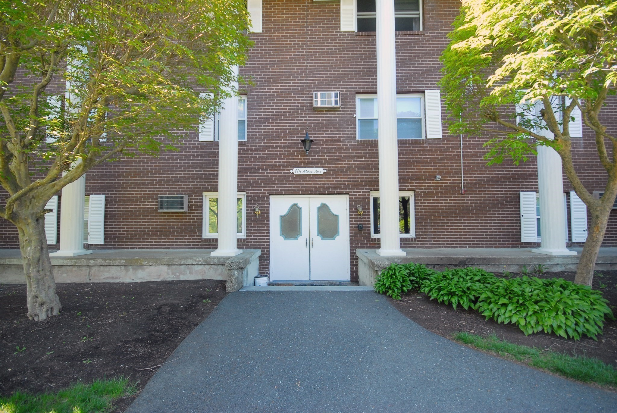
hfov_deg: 100.3
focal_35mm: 15
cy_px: 206
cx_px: 308
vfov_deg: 77.5
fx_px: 257
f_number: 5.6
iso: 400
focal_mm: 10
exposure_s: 1/80
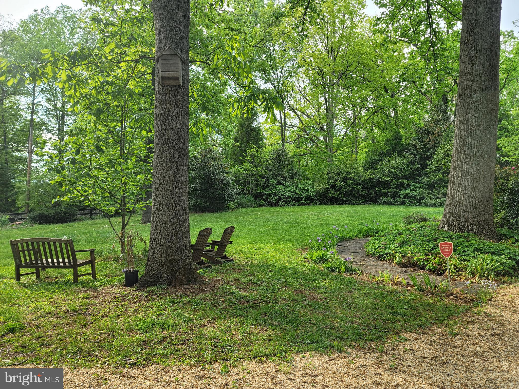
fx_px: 375
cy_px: 194
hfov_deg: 69.4
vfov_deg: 54.9
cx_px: 260
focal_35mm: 25
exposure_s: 1/135
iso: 20
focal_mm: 7
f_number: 1.8
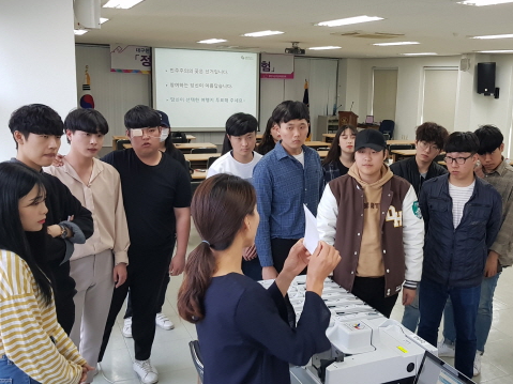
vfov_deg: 37.7
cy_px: 192
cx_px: 345
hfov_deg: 48.1
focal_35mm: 38
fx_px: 563
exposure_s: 1/60
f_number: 1.7
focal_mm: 4.2
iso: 100
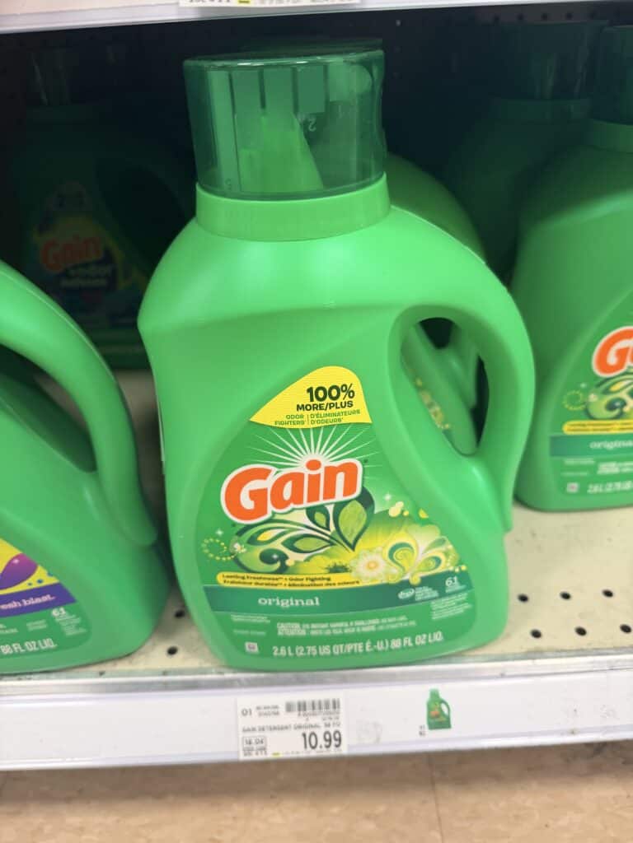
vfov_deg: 71.6
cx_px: 316
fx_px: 585
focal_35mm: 24
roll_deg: +2.9
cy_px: 422
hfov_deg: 56.8
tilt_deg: -34.0
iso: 125
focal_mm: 6.76
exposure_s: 1/61
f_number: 1.78
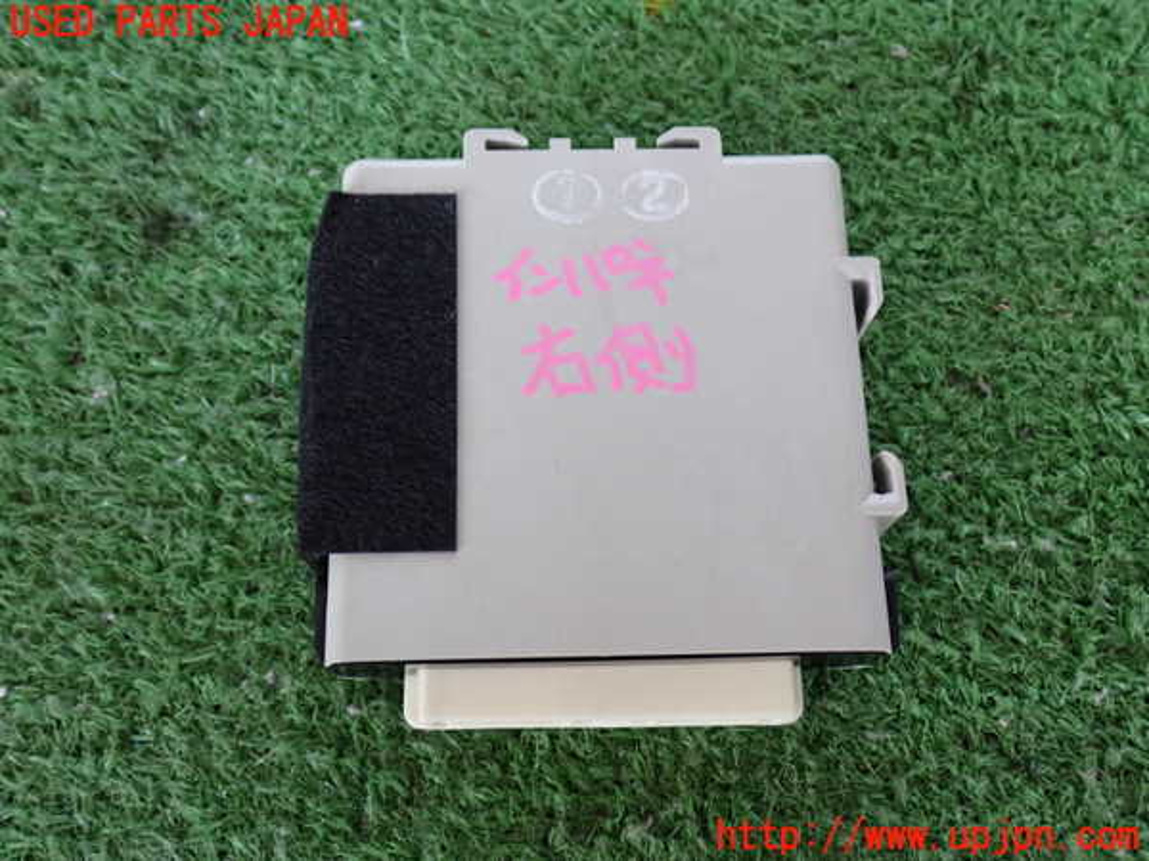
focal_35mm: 38
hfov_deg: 49.0
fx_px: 1261
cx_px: 574
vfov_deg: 37.7
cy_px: 430
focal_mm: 6.83
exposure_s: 1/40
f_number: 2.7
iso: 320
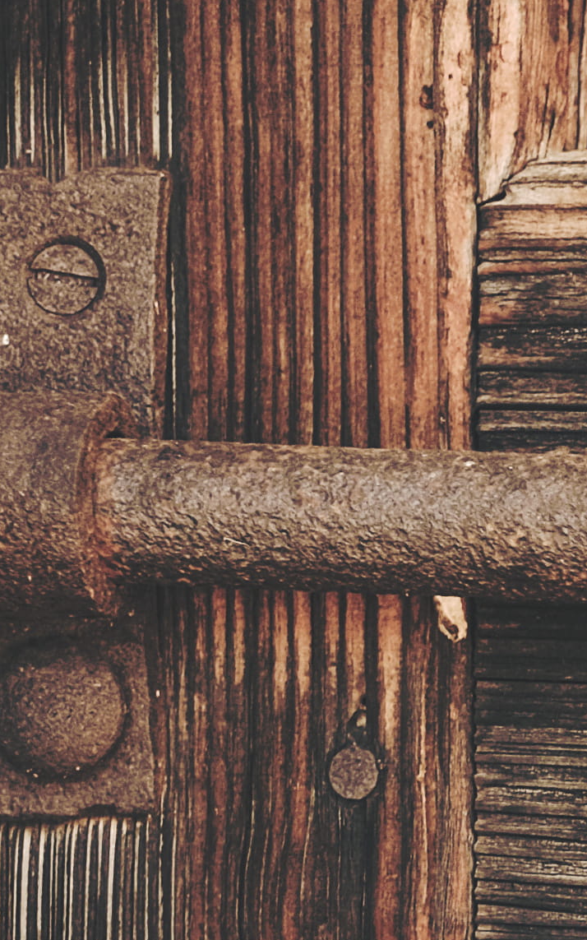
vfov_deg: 11.6
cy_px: 1005
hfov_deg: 6.6
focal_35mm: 179
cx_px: 1788
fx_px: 4583
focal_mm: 27
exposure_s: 1/125
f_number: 3.6
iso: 200
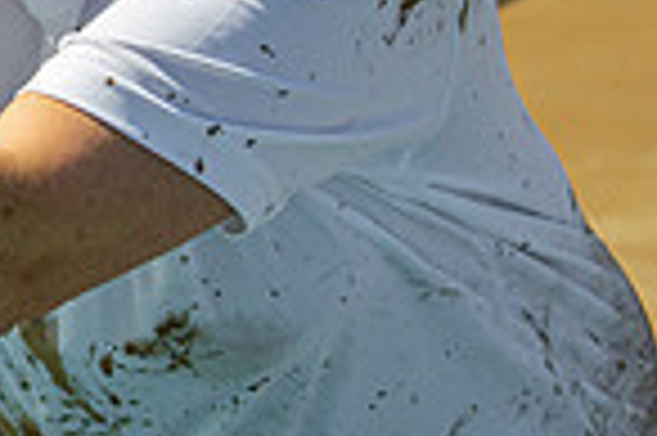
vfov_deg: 6.7
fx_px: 3701
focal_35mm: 203
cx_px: -522
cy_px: 160
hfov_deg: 9.6
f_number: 4
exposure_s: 1/6400
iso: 100
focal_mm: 34
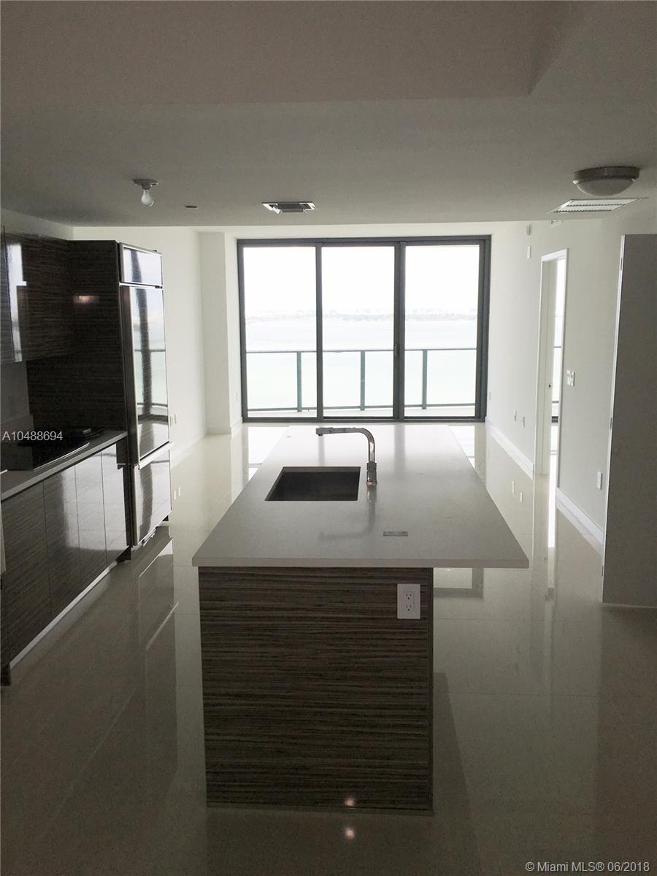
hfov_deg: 48.2
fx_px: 734
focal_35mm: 29
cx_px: 328
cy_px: 438
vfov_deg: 61.7
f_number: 2.2
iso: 25
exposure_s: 1/349
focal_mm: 4.15
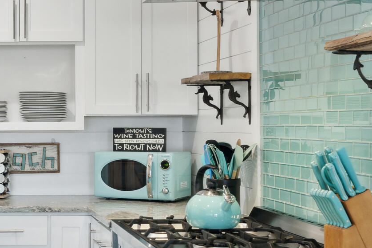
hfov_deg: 26.7
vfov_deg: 19.1
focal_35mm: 71
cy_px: 124
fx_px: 736
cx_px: -5
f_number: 8
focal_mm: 19.9
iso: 640
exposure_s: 1/30
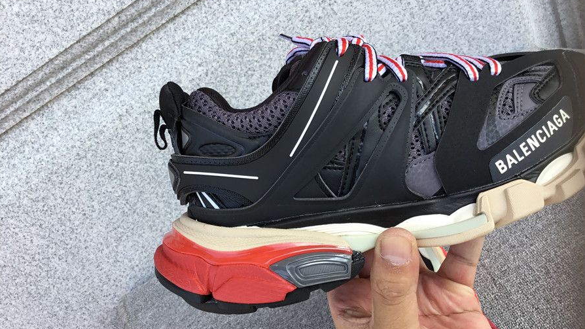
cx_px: 291
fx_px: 527
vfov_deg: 34.7
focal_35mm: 34
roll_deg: +37.3
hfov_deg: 58.0
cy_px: 170
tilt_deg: -36.6
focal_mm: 3.3
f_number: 2.4
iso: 25
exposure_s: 1/148
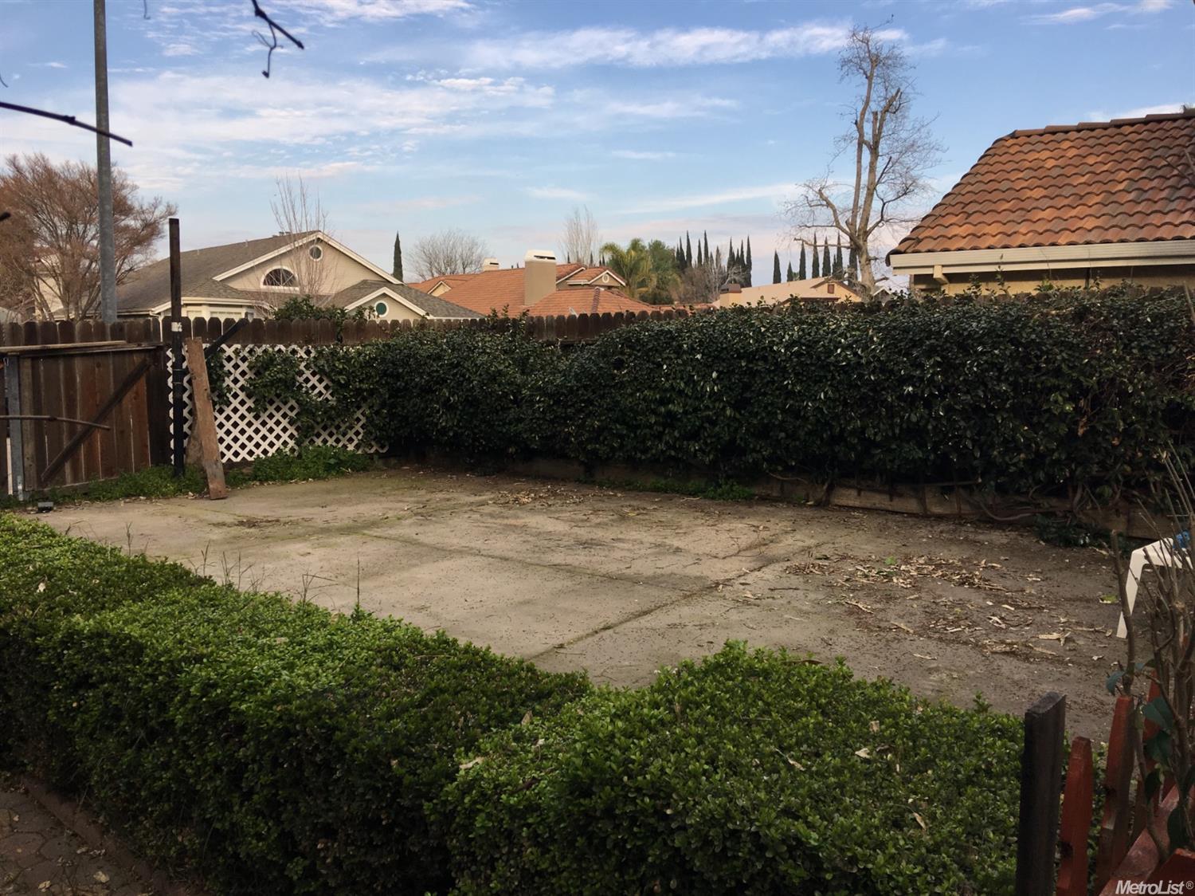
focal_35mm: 29
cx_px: 598
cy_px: 448
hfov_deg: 61.7
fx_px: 1001
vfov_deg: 48.2
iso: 25
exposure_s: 1/845
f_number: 2.2
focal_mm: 4.15
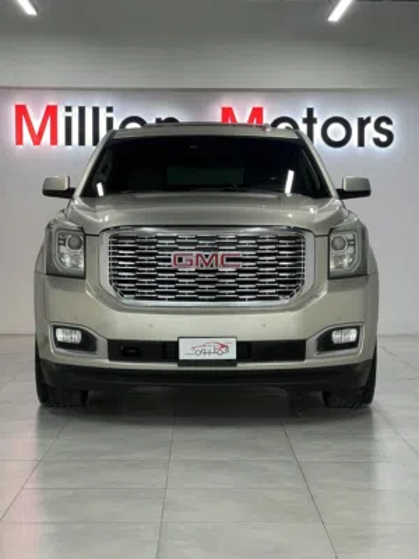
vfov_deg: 25.3
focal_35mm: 77
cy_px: 280
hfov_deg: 19.1
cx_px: 210
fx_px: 1243
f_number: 2.8
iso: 320
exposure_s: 1/50
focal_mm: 9
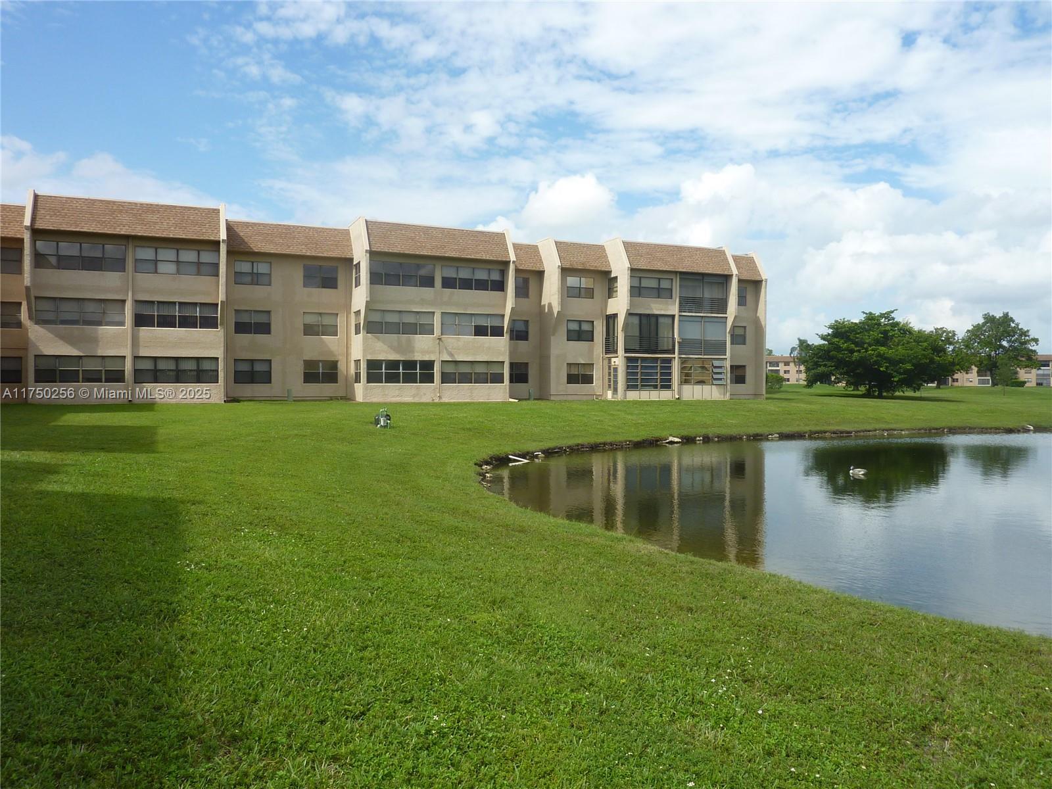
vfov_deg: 54.9
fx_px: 760
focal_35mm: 25
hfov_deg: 69.4
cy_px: 394
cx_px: 526
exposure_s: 1/500
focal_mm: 4.1
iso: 80
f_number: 4.5
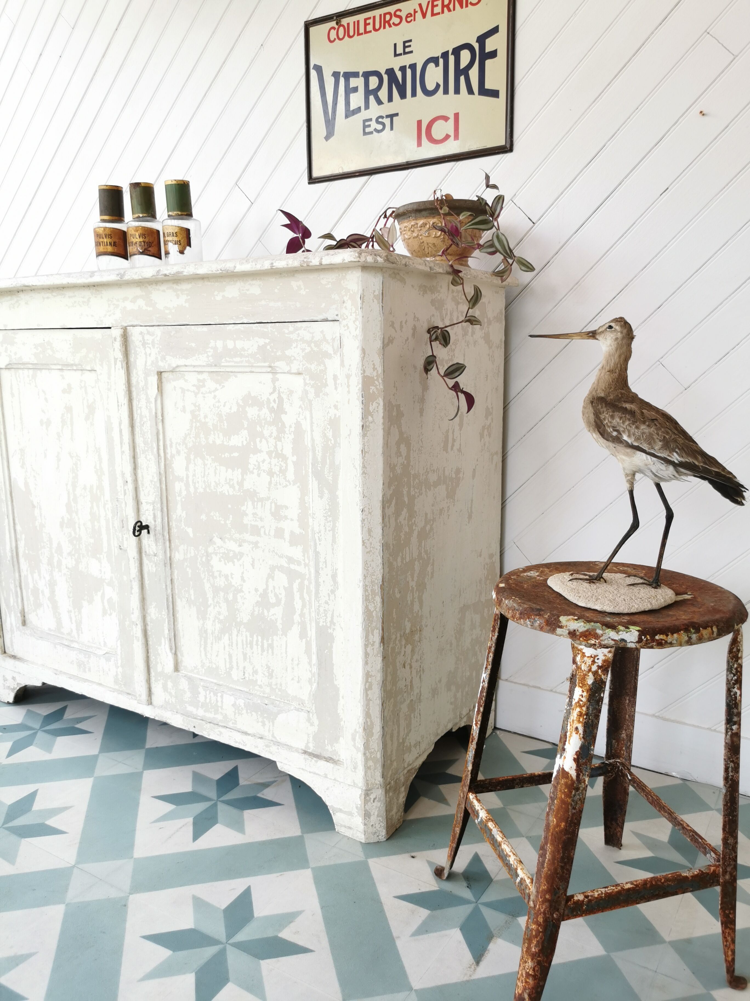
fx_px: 780
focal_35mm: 27
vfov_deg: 65.3
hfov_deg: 51.4
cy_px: 500
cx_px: 375
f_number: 1.6
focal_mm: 5.56
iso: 50
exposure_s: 1/217
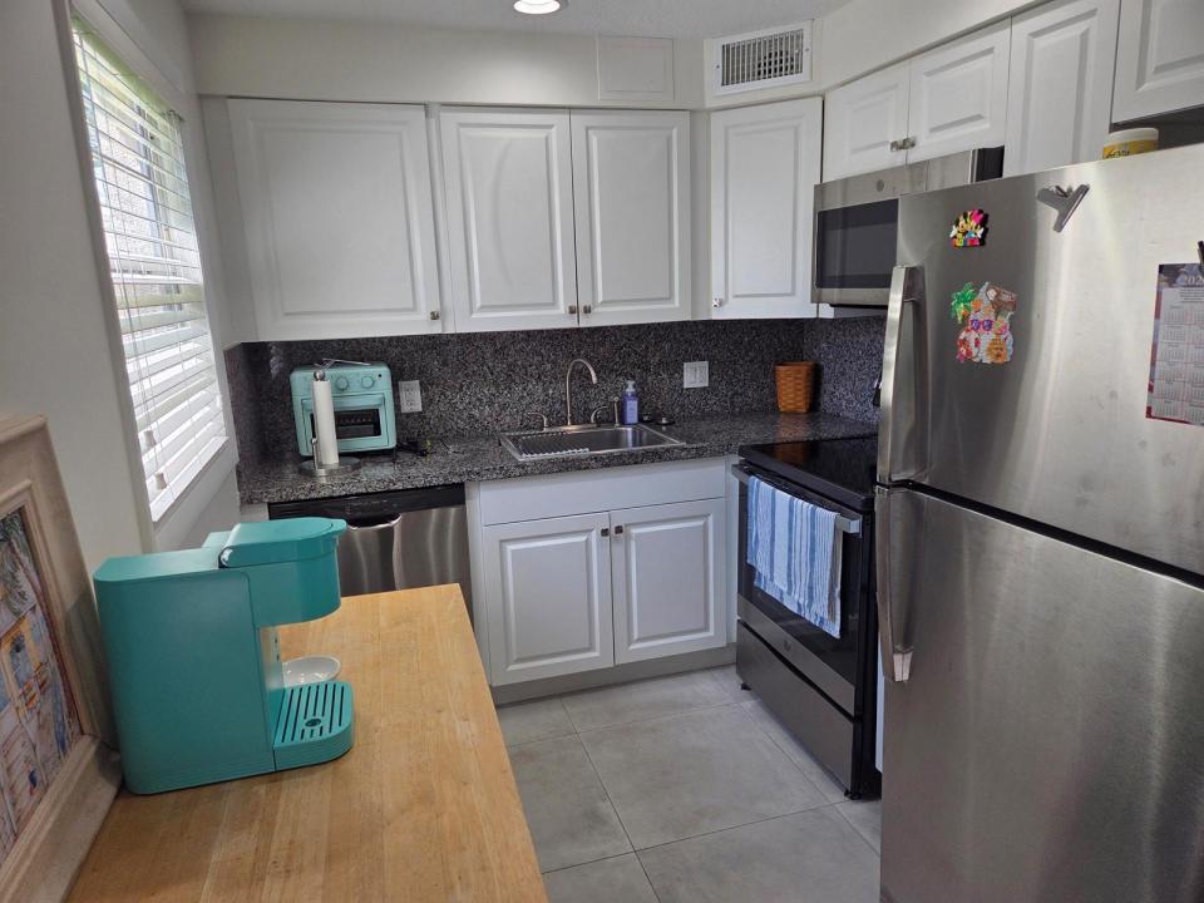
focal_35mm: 23
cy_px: 452
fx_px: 800
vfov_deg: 58.9
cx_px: 602
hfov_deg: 73.9
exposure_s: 1/164
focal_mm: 5.4
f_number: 1.8
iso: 25
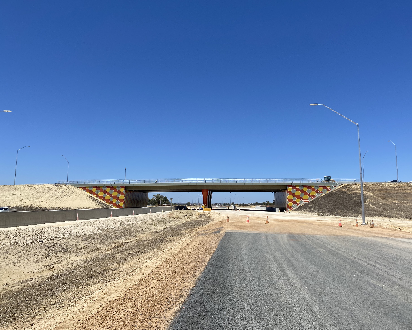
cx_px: 219
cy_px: 162
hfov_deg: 62.1
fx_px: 341
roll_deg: +0.0
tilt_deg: +6.0
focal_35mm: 28
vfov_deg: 51.5
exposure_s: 1/5025
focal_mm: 4.25
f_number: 1.8
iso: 32
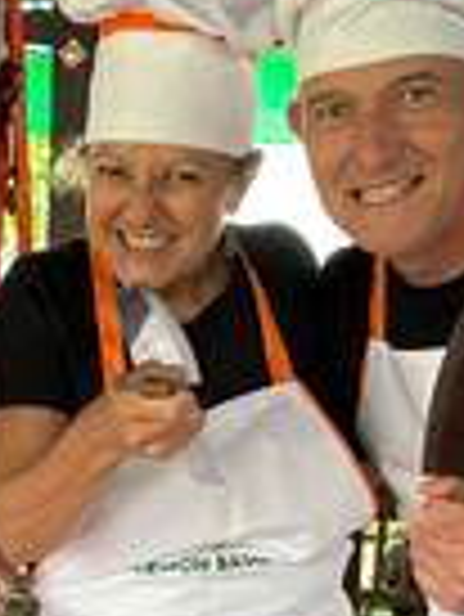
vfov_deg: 22.8
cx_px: -63
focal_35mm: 84
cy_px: 522
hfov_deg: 17.0
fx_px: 1499
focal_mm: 6.86
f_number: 1.78
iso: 250
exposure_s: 1/60
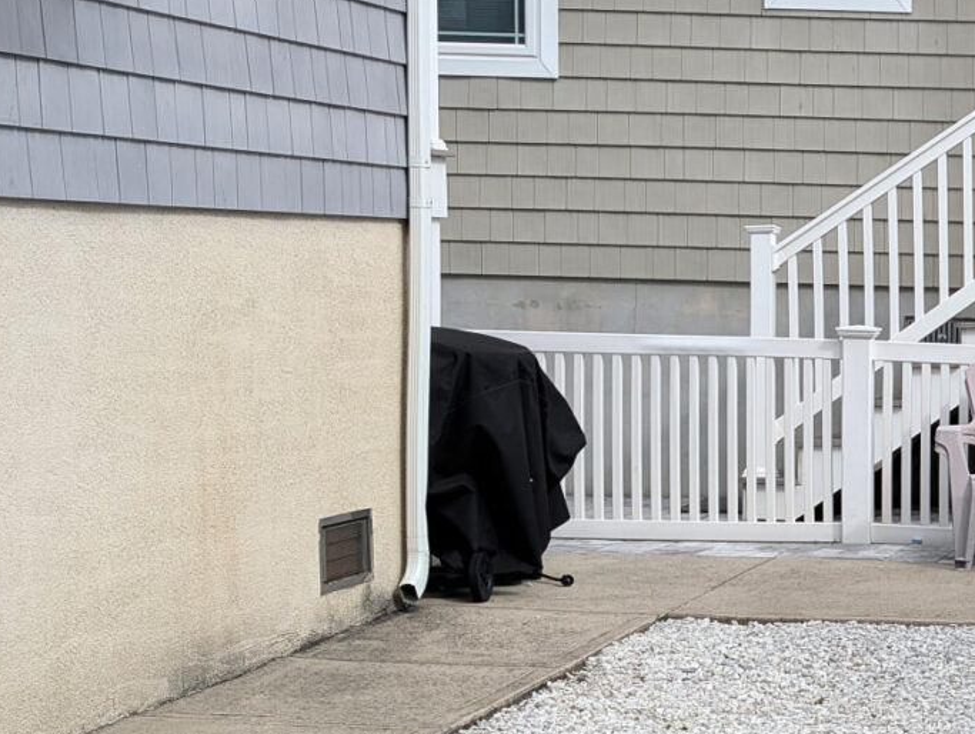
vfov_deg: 16.4
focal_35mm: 90
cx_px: 1378
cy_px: 521
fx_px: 2538
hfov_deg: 19.5
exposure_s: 1/915
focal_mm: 6.9
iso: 19
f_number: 1.68
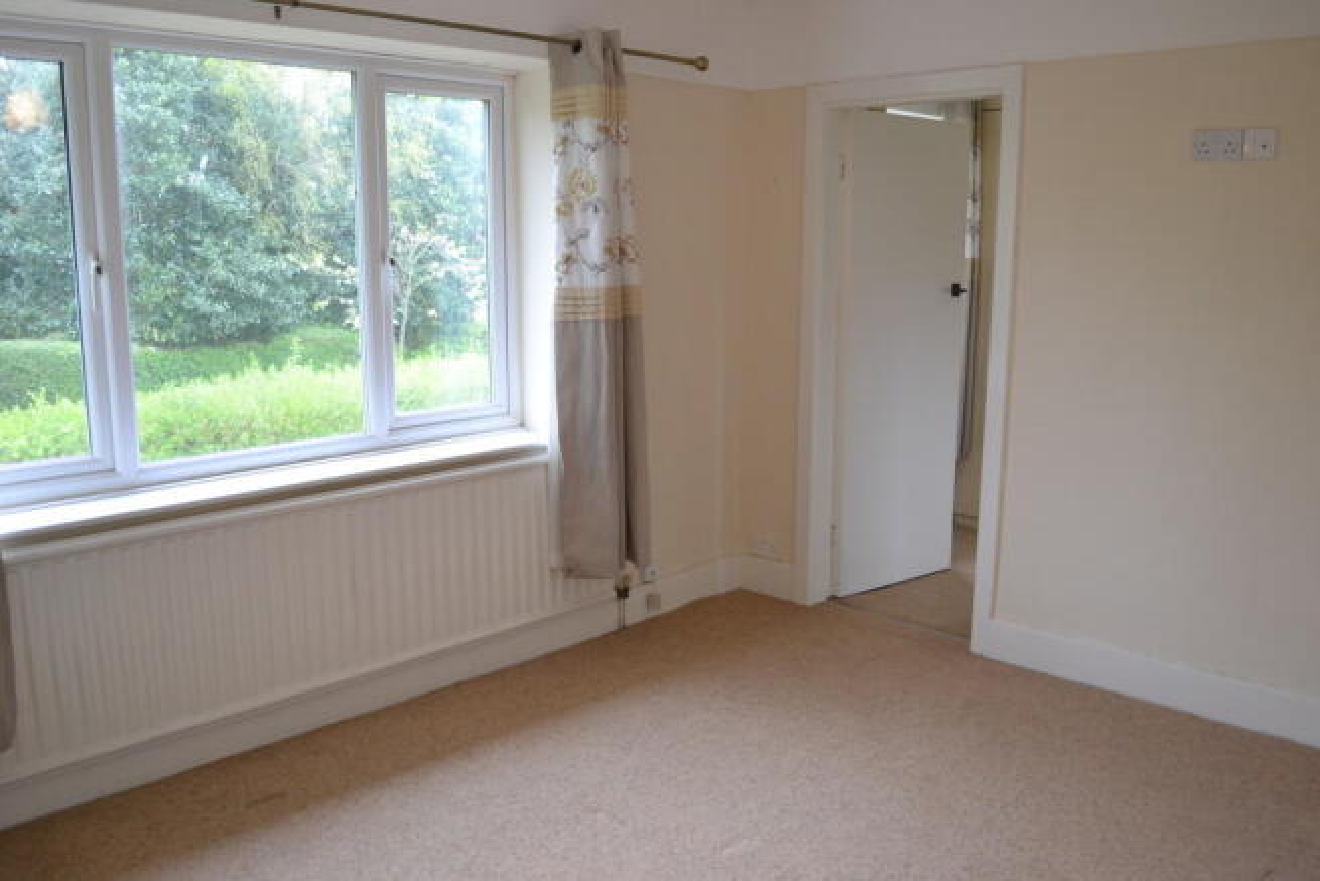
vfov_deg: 43.6
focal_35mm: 30
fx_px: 1100
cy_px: 440
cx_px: 660
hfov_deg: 61.9
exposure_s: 1/80
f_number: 4.5
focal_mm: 20
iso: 400
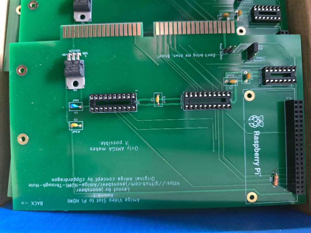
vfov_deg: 58.9
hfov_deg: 73.9
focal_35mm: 23
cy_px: 116
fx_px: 207
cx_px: 156
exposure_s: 1/50
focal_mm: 6.3
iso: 1600
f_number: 1.7
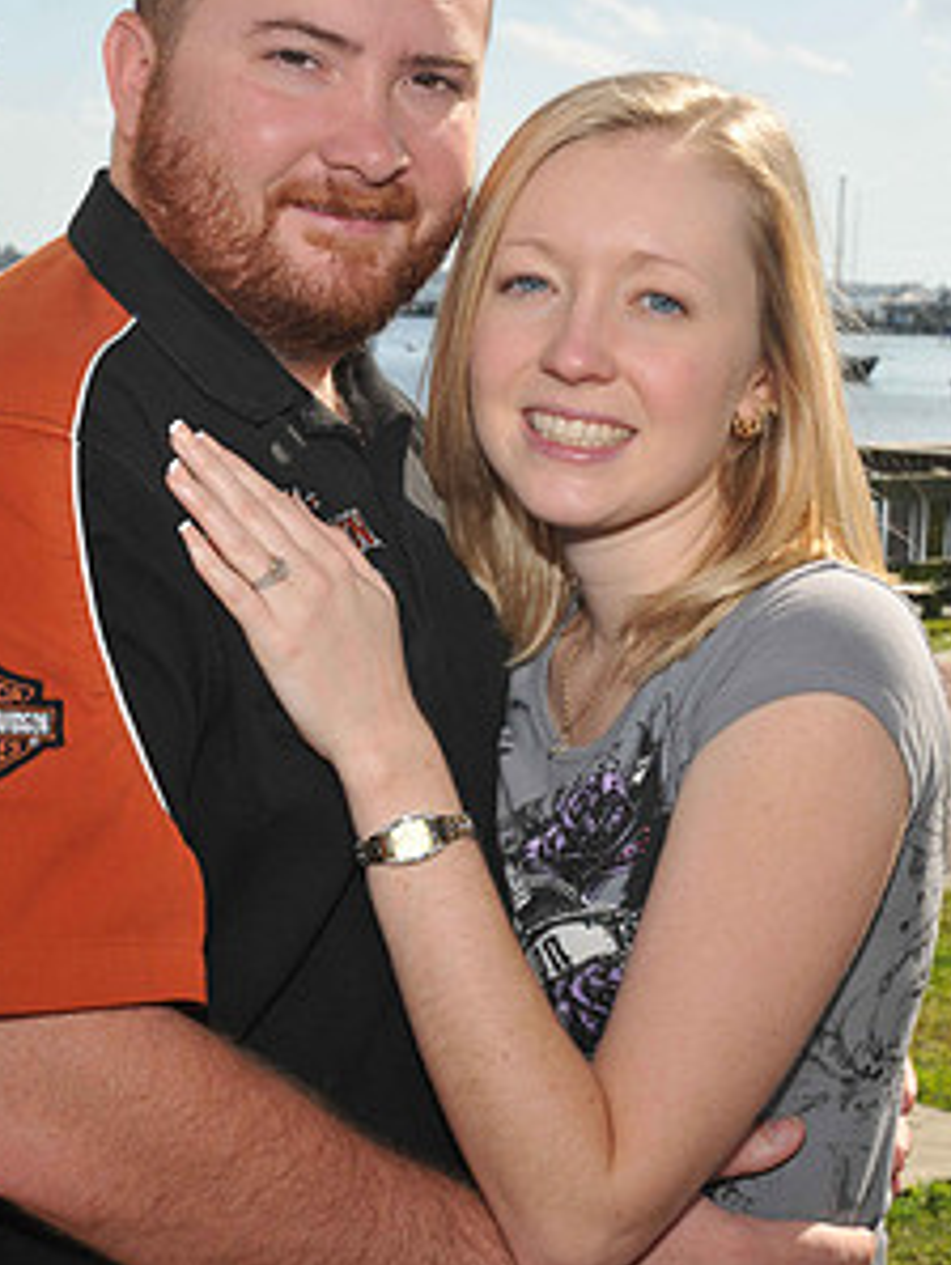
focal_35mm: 87
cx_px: 435
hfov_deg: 17.0
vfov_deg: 22.4
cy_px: 497
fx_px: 3182
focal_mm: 40
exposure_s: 1/250
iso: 200
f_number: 10
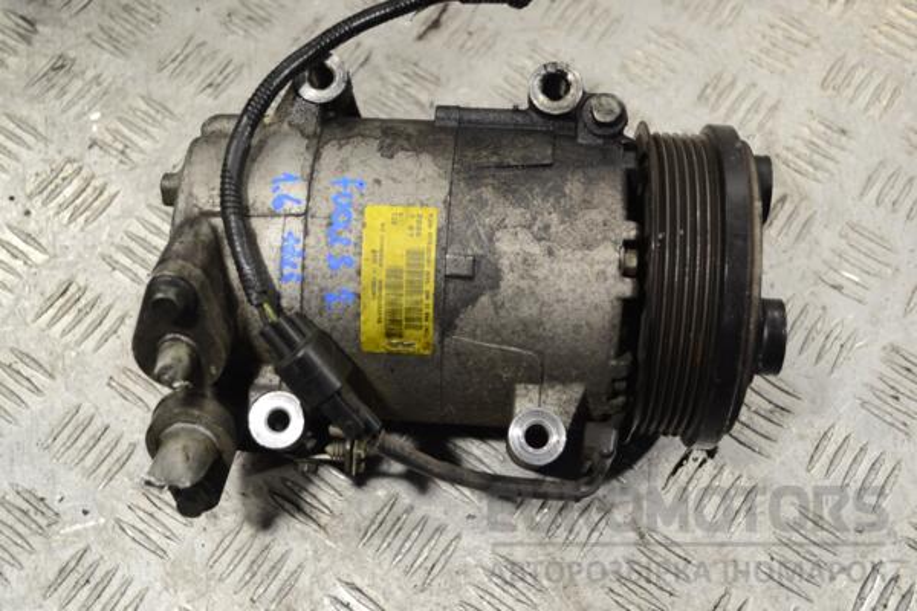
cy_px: 306
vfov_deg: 28.1
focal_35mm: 48
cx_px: 458
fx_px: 1223
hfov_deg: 41.1
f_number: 4.8
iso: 125
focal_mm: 32
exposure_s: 1/30
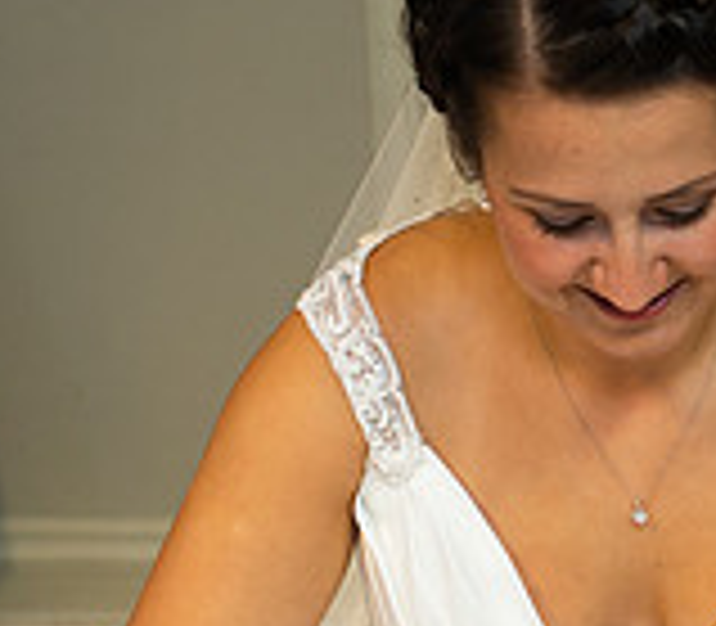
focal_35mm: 144
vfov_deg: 11.3
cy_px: 355
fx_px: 3165
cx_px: 879
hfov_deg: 12.6
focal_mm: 35
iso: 400
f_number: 3.2
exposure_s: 1/100
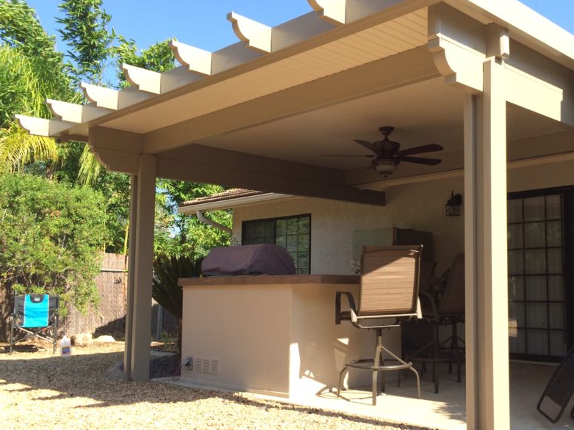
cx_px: 367
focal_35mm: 38
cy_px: 236
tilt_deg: +4.6
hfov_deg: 48.4
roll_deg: +1.1
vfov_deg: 37.7
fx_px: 630
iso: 32
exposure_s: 1/774
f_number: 2.2
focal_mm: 4.15
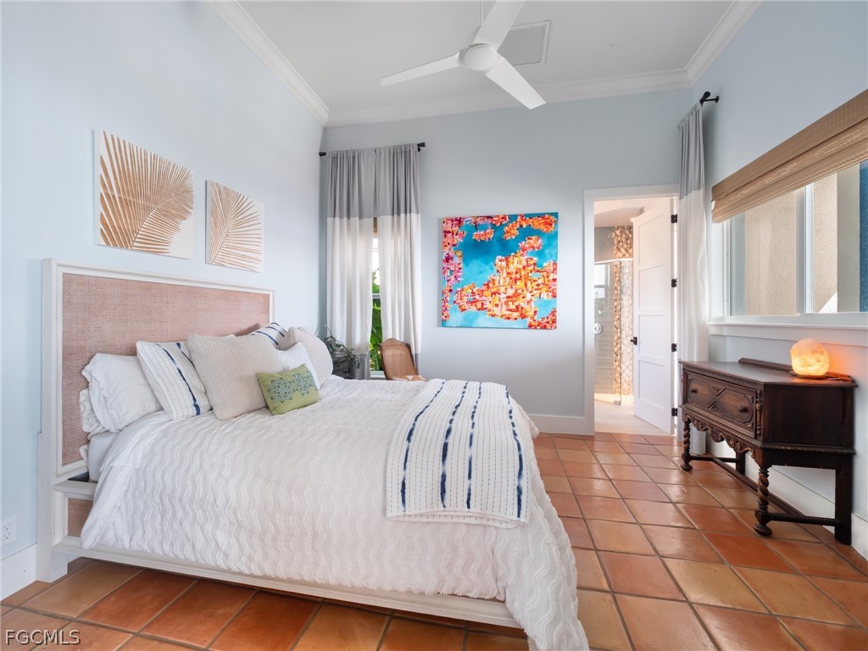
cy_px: 326
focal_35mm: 14
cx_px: 434
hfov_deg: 102.1
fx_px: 351
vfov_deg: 85.7
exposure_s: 1/3
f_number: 7.1
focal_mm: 7
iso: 200
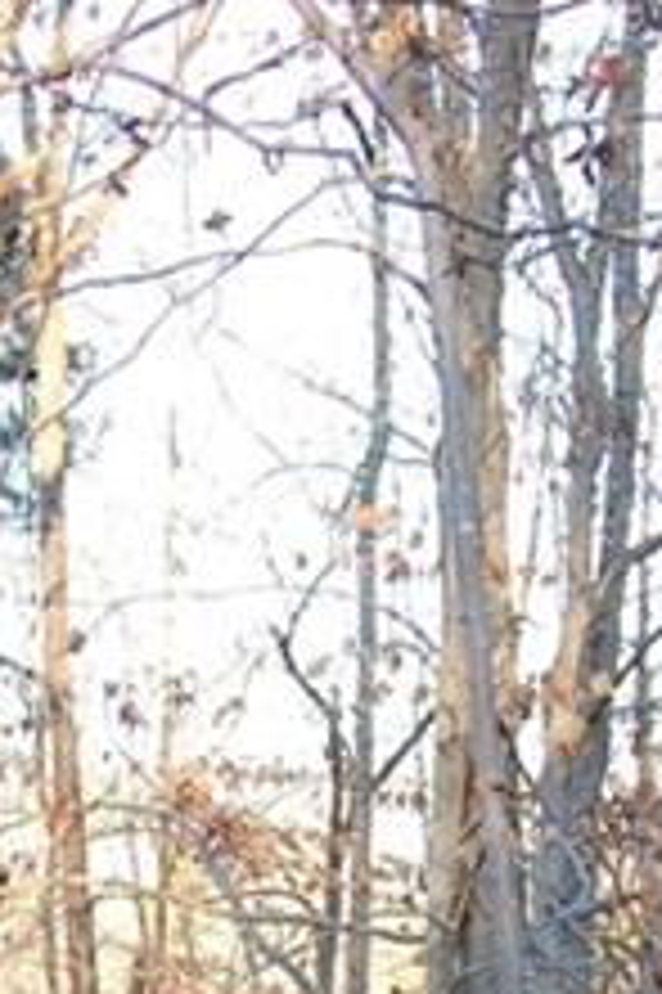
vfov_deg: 15.8
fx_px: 3453
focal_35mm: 125
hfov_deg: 10.9
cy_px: 1205
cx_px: 68
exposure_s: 1/100
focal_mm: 18
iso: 400
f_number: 5
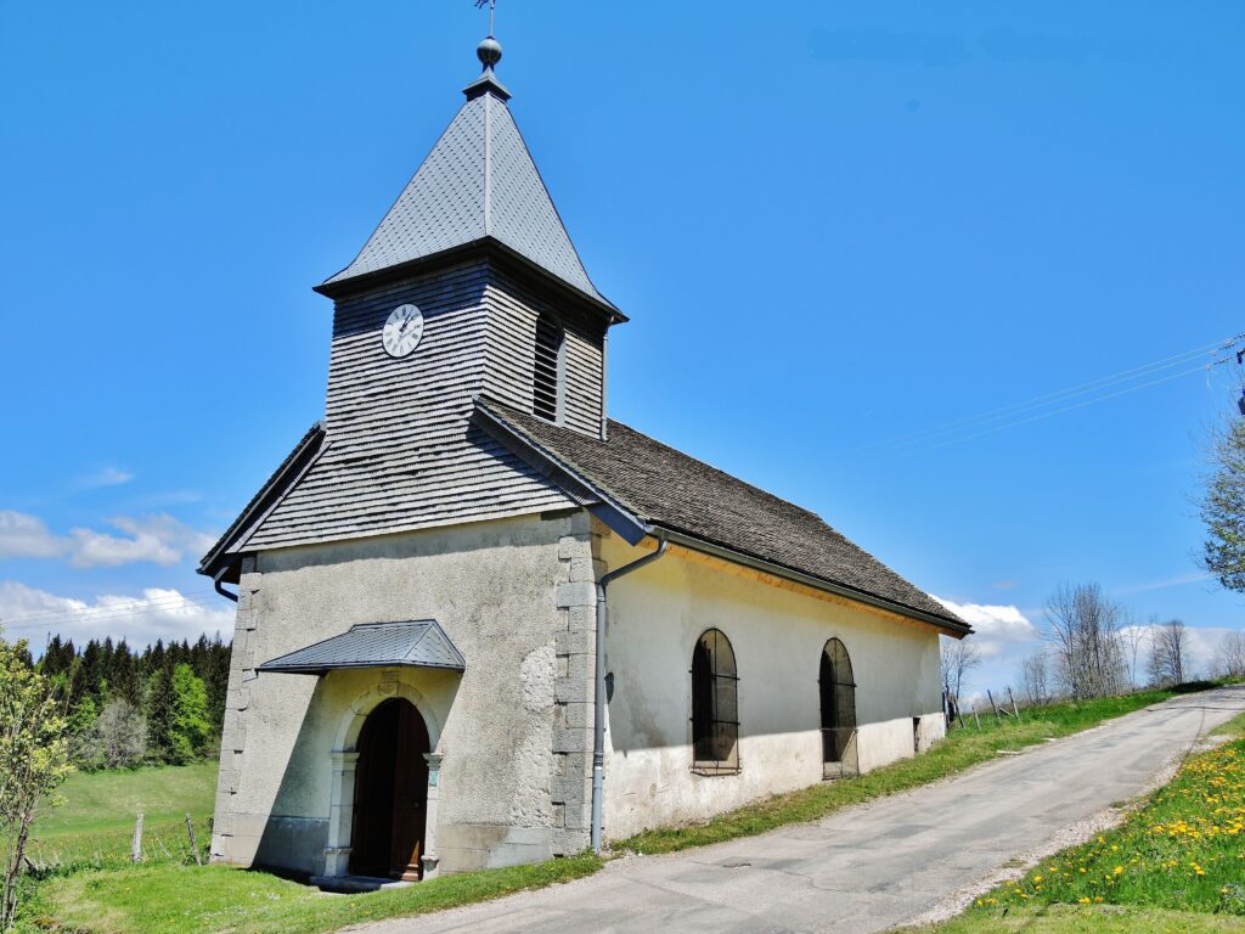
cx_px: 622
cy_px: 467
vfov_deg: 46.8
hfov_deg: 60.0
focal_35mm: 30
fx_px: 1079
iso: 80
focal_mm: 6.5
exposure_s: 1/1250
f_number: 2.5
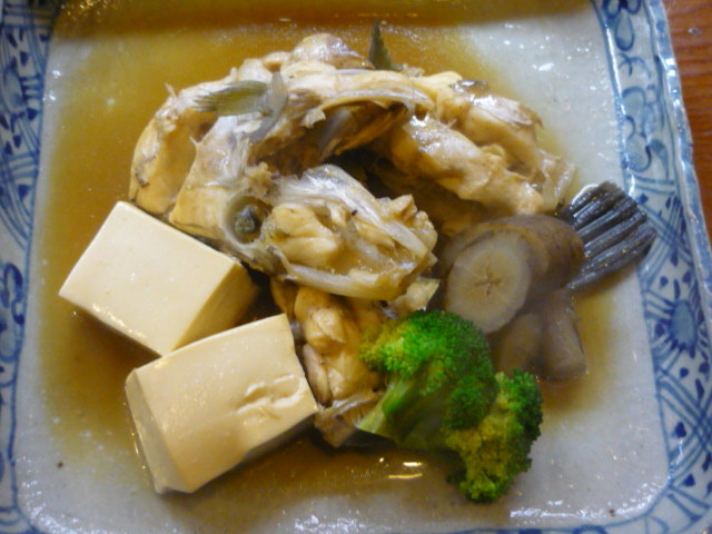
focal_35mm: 42
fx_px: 864
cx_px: 356
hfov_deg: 44.8
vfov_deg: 34.3
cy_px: 267
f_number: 2.8
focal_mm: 5.5
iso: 400
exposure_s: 1/30
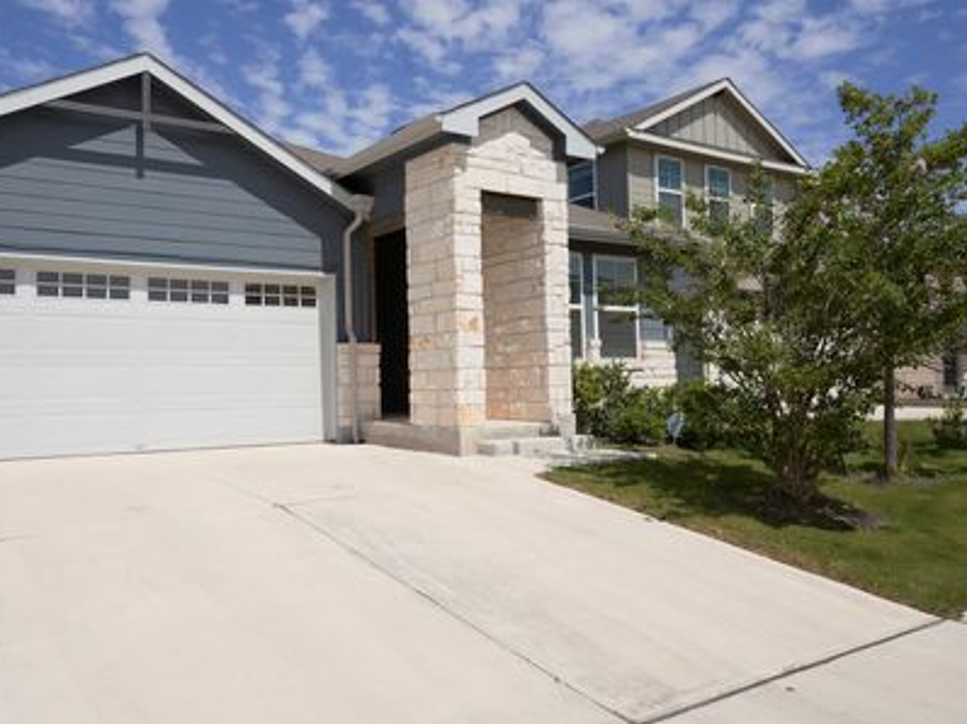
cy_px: 366
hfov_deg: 61.3
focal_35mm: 29
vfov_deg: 48.2
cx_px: 398
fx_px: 810
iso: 80
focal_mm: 24
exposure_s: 1/400
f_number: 10
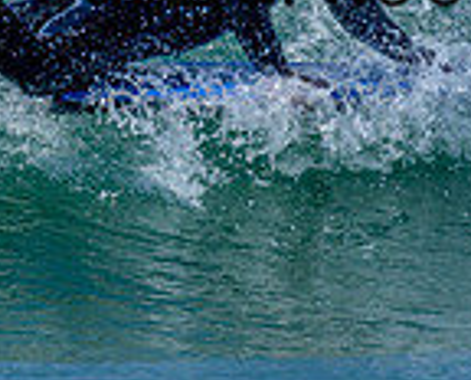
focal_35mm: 3509
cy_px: -81
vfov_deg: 0.4
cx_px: 469
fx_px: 49048
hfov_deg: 0.6
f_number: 6.3
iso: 220
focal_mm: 800
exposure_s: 1/2000
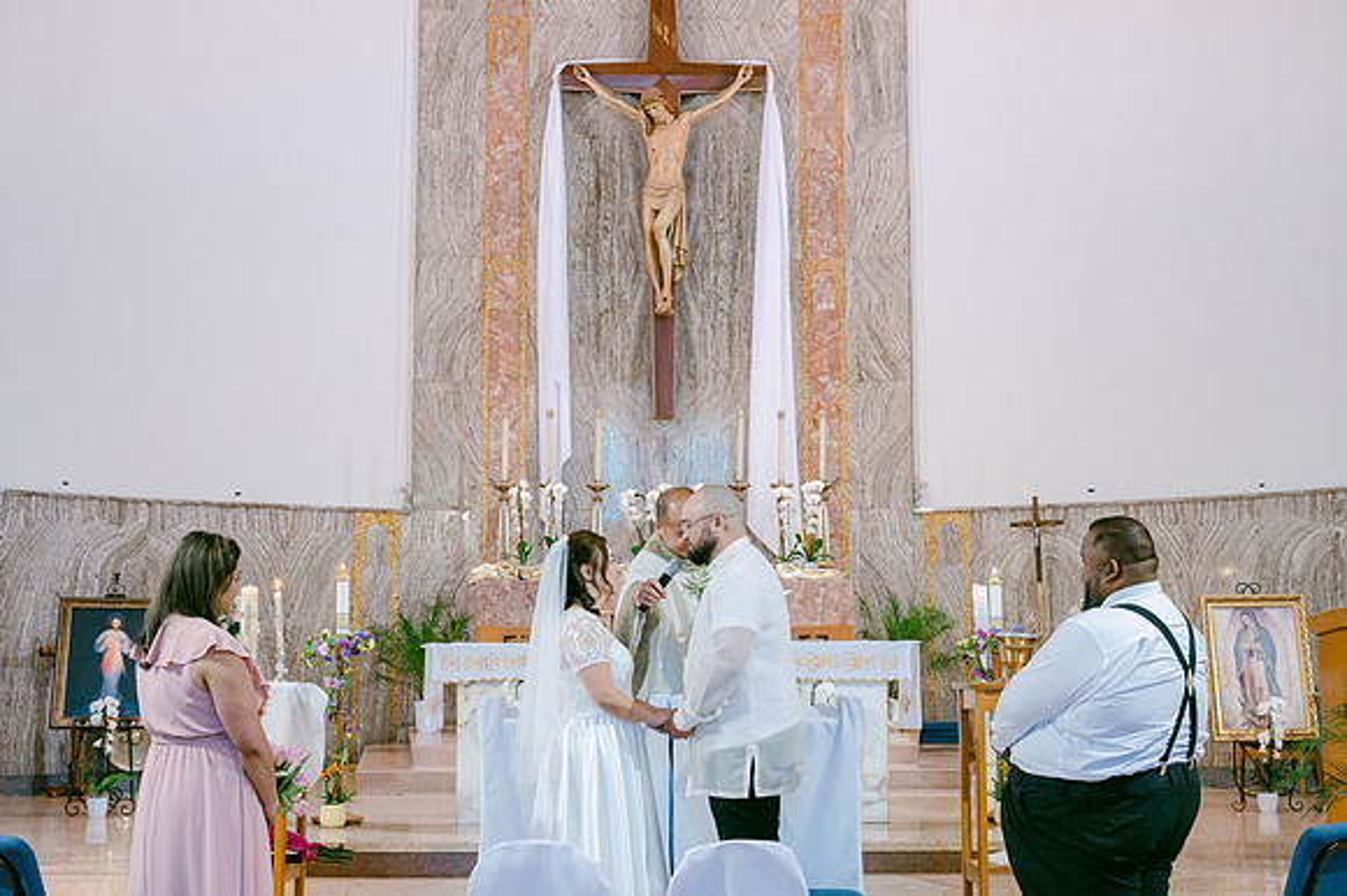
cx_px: 674
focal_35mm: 45
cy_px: 448
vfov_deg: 29.6
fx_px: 1695
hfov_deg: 43.3
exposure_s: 1/125
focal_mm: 44
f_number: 8
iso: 6400
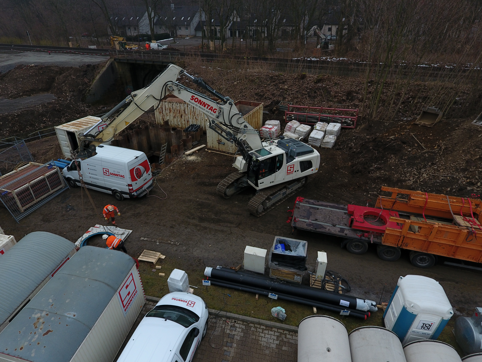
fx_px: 278
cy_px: 181
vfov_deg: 66.0
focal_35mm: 20
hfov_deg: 81.7
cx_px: 241
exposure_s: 1/298
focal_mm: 3.61
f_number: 2.8
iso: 100
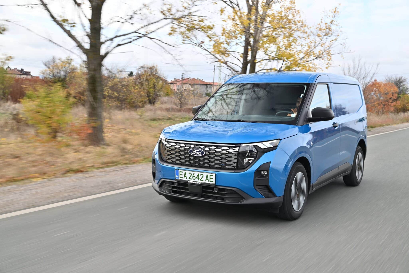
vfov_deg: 35.0
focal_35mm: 38
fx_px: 431
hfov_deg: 50.7
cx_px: 204
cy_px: 136
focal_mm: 38
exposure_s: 1/125
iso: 200
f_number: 5.6
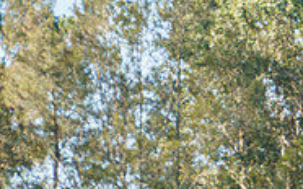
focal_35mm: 437
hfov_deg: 4.8
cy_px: 289
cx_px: 419
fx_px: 3606
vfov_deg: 3.0
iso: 1600
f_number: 5.6
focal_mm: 132
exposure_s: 1/1600
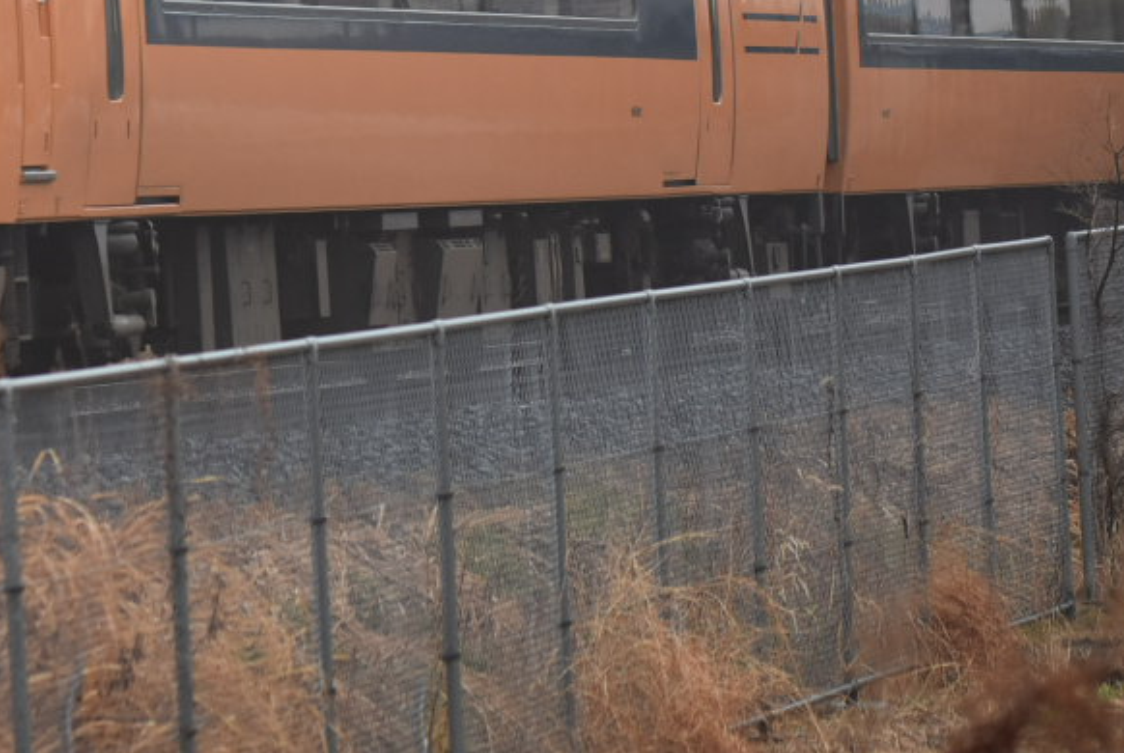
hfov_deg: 5.9
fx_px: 10822
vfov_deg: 4.0
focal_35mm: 346
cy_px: -70
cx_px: -52
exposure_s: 1/800
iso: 800
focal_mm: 105
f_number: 3.2
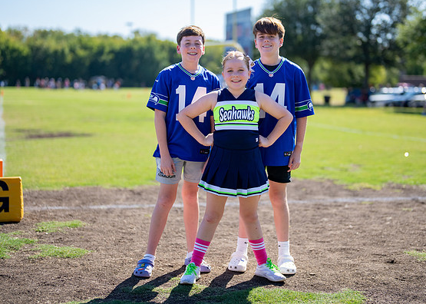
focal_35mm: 62
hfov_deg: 31.7
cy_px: 130
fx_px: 750
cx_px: 238
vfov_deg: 22.9
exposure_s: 1/10000
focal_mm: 50
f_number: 1.2
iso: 250
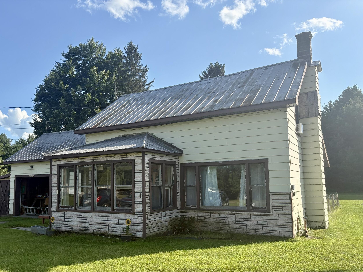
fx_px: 325
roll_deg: +1.1
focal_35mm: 31
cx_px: 147
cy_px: 162
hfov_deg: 57.9
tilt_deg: +4.9
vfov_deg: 45.2
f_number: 1.6
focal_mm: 5.96
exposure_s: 1/2865
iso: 50
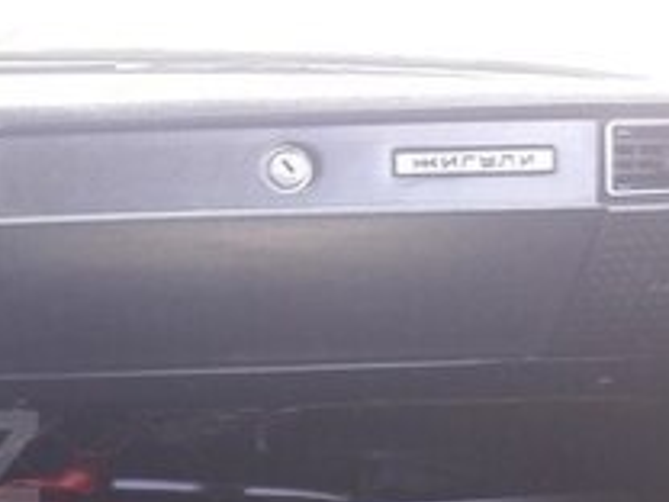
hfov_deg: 19.6
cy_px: 459
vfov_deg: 16.4
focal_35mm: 89
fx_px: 1720
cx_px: -289
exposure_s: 1/33
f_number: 1.9
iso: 40
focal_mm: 3.7
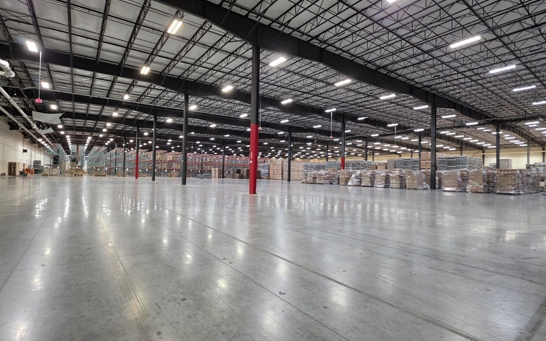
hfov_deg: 97.3
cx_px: 240
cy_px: 170
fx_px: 238
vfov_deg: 71.2
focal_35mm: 16
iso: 400
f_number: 1.9
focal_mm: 2.2
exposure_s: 1/60
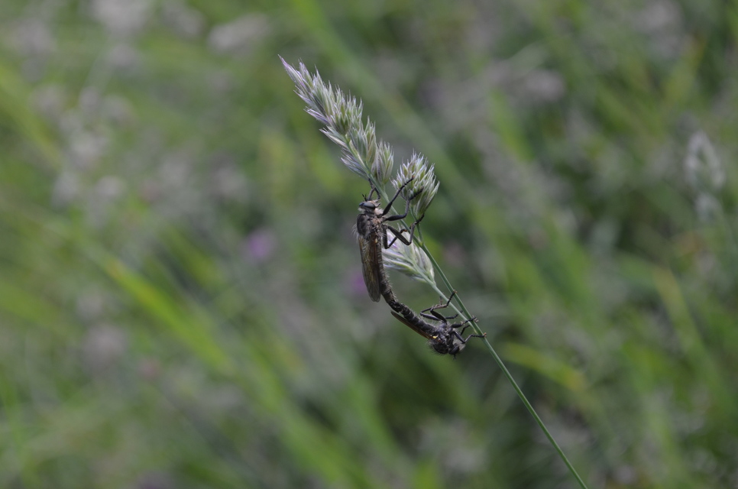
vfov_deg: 16.5
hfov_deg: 24.7
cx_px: 369
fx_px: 1688
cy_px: 244
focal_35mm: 82
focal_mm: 55
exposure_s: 1/60
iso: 280
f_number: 8
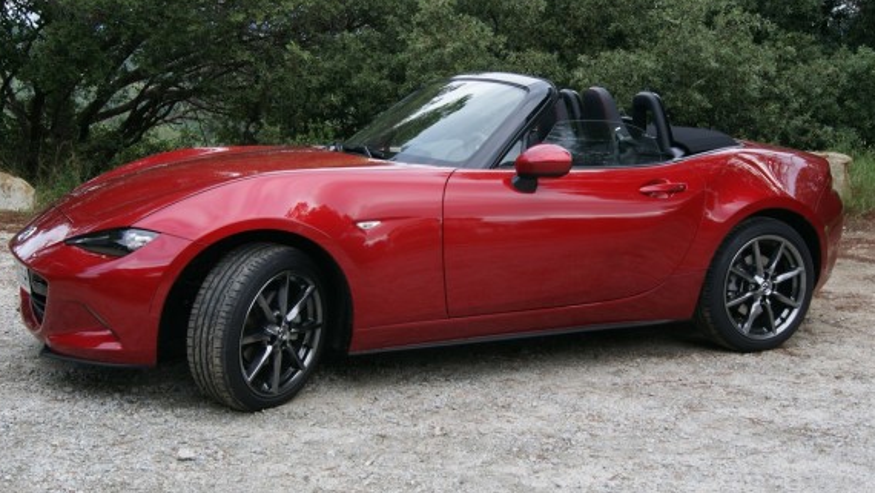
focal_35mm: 45
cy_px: 256
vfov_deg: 26.5
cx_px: 450
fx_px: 1044
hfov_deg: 45.5
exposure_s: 1/60
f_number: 7.1
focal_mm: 24
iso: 100
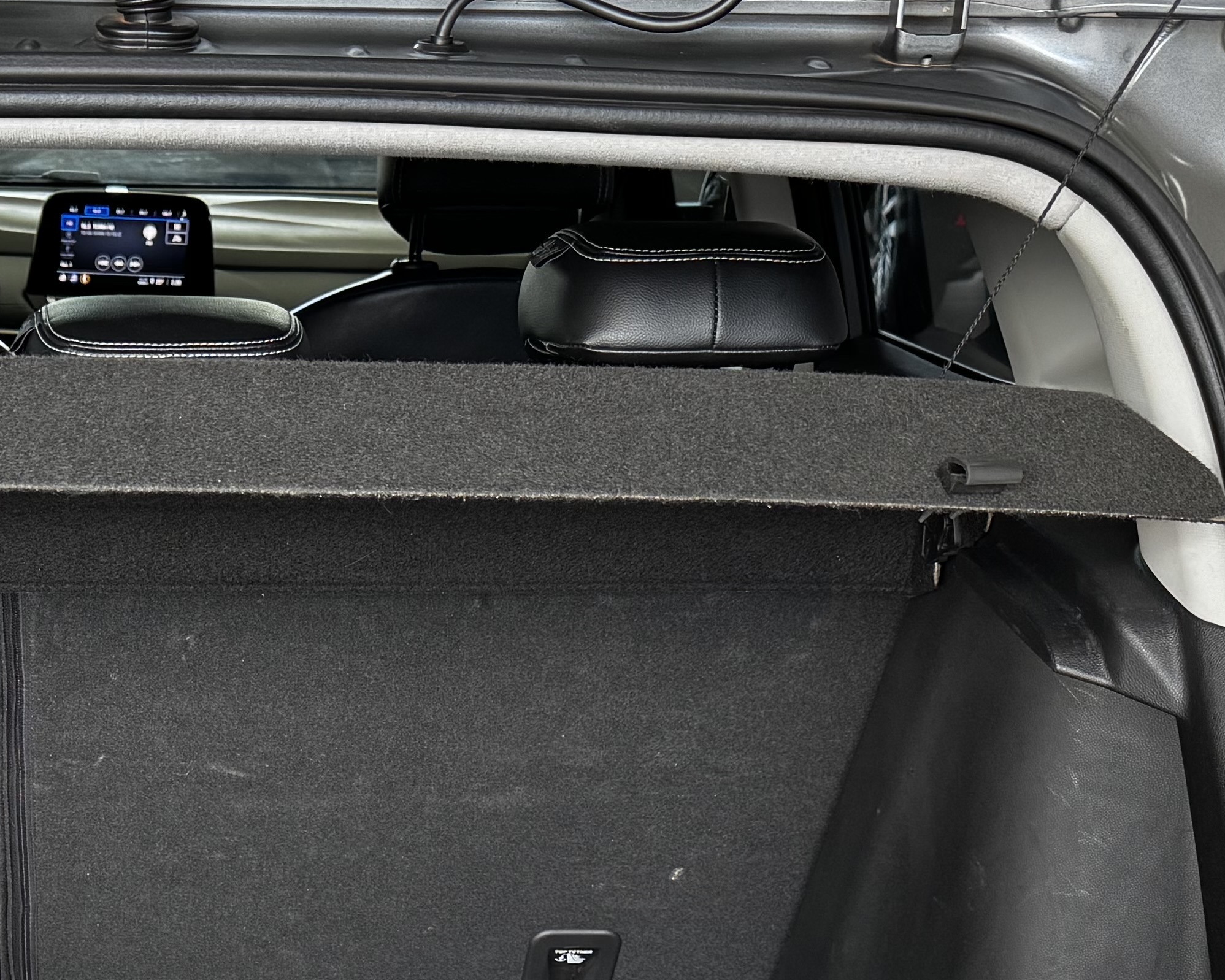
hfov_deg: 27.5
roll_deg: -1.8
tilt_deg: -28.0
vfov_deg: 21.4
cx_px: 167
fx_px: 2429
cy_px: 1139
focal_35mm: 67
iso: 200
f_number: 1.78
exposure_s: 1/115
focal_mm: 6.76
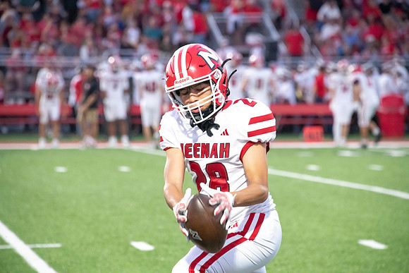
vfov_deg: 4.6
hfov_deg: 6.9
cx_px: 204
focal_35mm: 300
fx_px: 3409
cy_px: 136
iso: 10000
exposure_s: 1/320
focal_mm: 300
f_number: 7.1
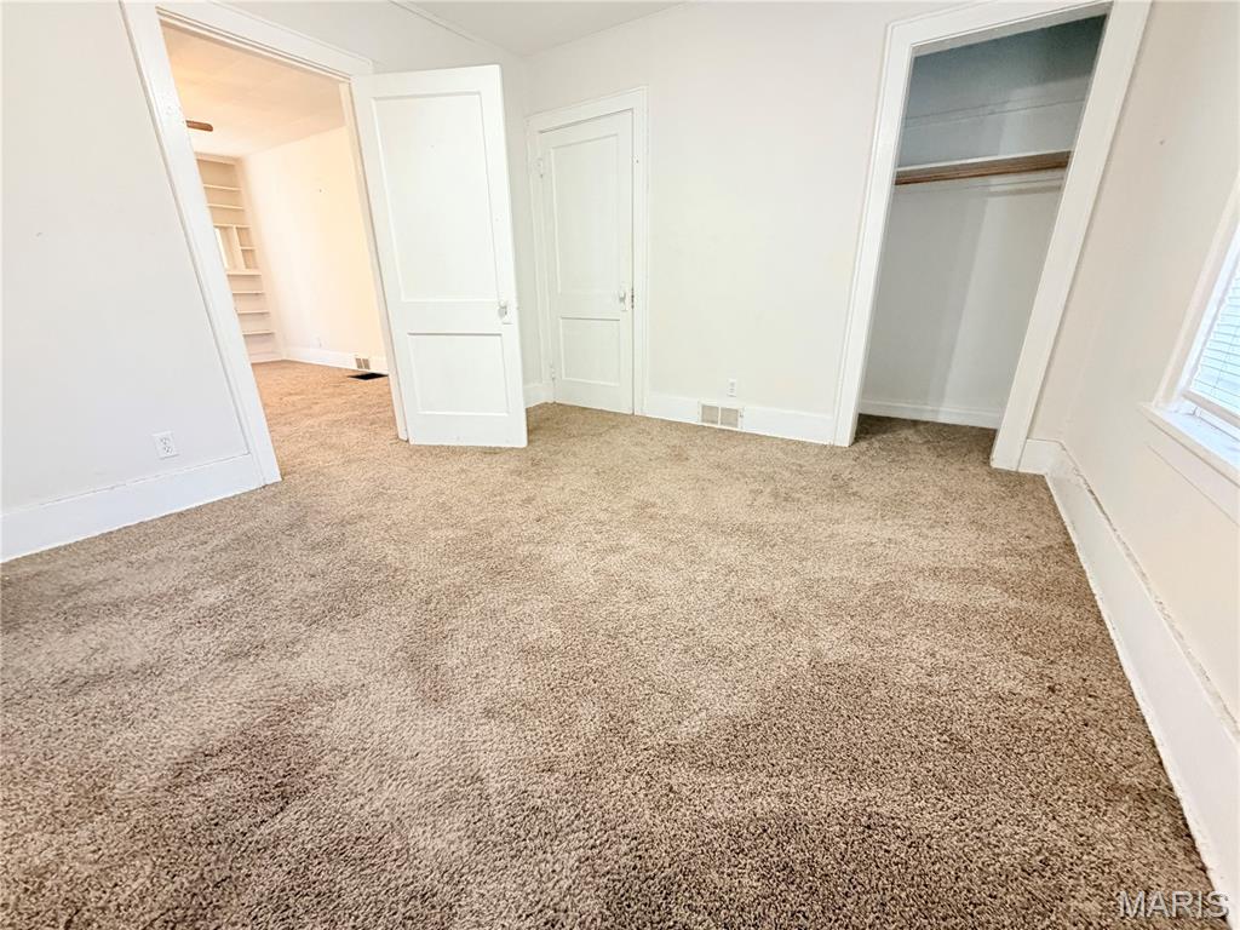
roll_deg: +1.2
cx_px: 620
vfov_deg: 85.7
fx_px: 502
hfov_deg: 102.1
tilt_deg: -20.3
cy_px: 465
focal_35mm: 14
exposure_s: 1/60
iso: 320
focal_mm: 2.22
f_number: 2.2
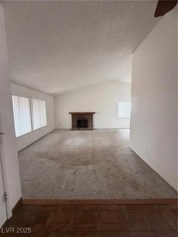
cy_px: 118
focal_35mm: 14
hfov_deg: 85.7
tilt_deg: -5.1
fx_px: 96
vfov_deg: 102.1
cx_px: 89
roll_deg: +0.8
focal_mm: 2.22
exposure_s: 1/99
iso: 200
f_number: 2.2
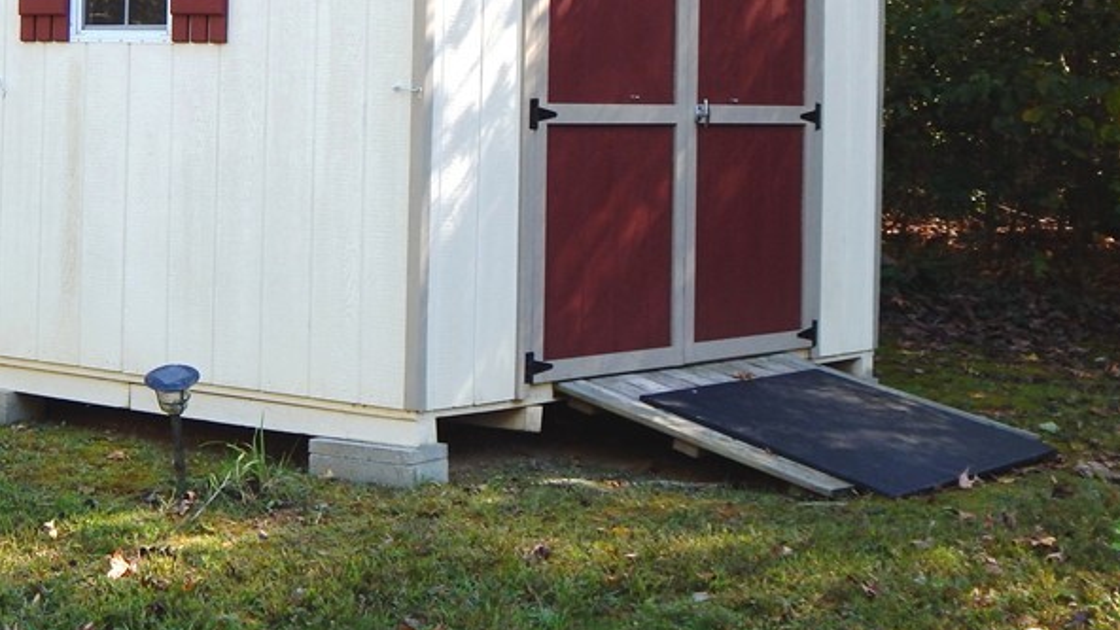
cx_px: 240
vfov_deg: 14.7
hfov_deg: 25.8
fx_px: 2406
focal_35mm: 81
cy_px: 15
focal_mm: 7.7
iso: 125
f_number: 3.6
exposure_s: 1/125
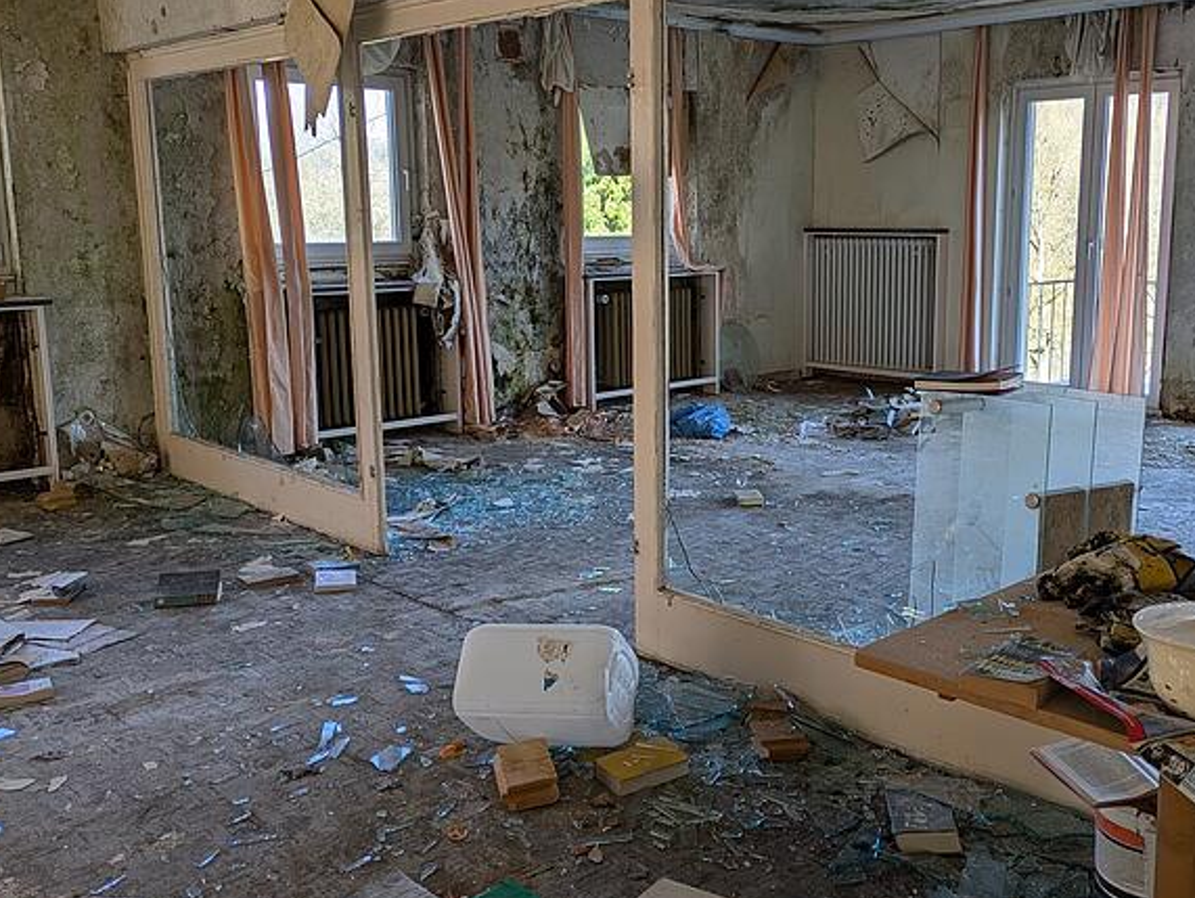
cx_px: 707
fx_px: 1209
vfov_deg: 40.7
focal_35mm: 35
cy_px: 419
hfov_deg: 52.3
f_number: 1.89
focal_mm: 5.43
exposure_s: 1/179
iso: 47
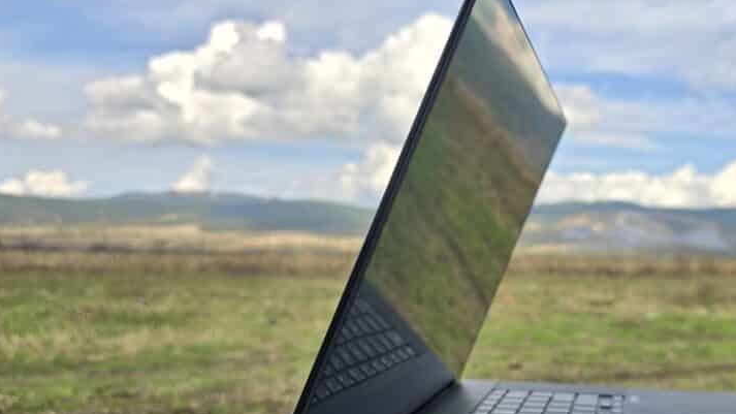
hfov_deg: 53.9
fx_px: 703
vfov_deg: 32.5
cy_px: 280
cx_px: 508
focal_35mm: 36
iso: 12
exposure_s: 1/713
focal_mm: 6.3
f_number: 1.7
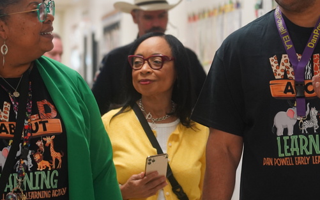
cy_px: 122
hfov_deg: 10.4
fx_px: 1761
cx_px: 204
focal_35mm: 202
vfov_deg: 6.5
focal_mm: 97
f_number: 4
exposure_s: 1/160
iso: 2000
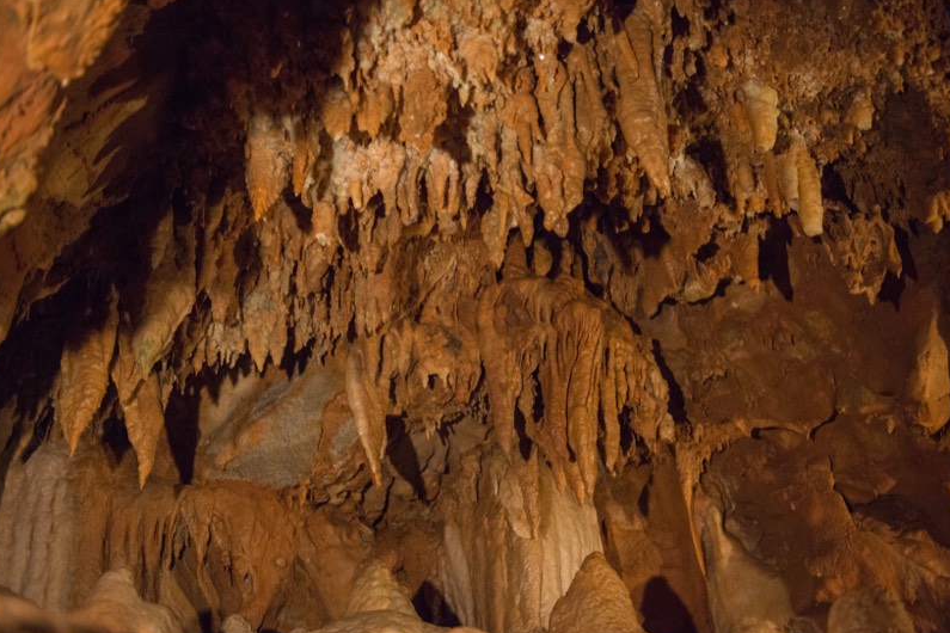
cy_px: 336
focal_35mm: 43
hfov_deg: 45.4
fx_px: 1135
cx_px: 522
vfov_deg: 31.2
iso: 3200
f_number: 2.8
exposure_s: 1/80
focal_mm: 38
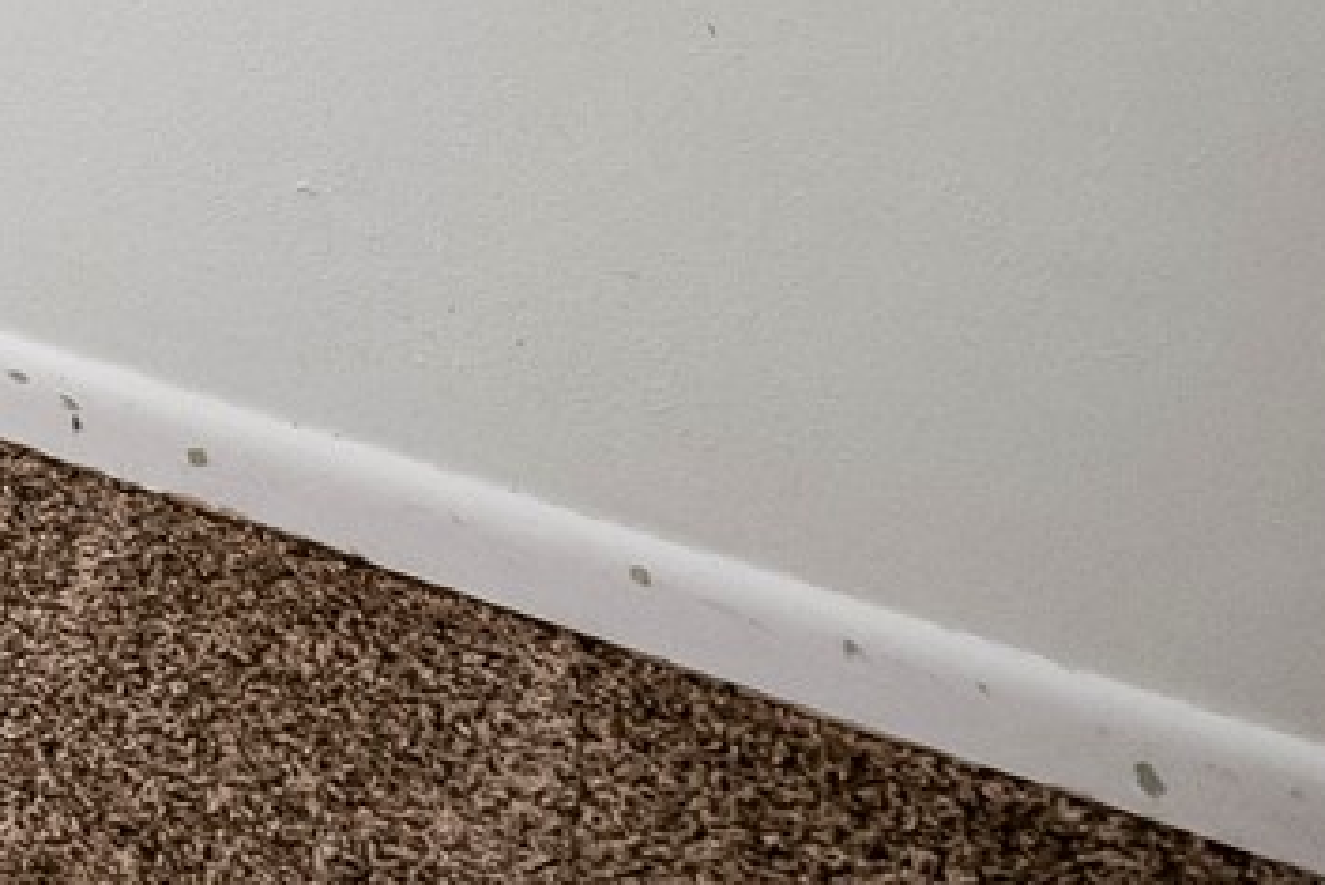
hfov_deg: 8.1
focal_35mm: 216
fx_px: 7953
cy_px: -1450
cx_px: -2661
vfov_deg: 6.0
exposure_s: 1/100
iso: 6400
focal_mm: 35
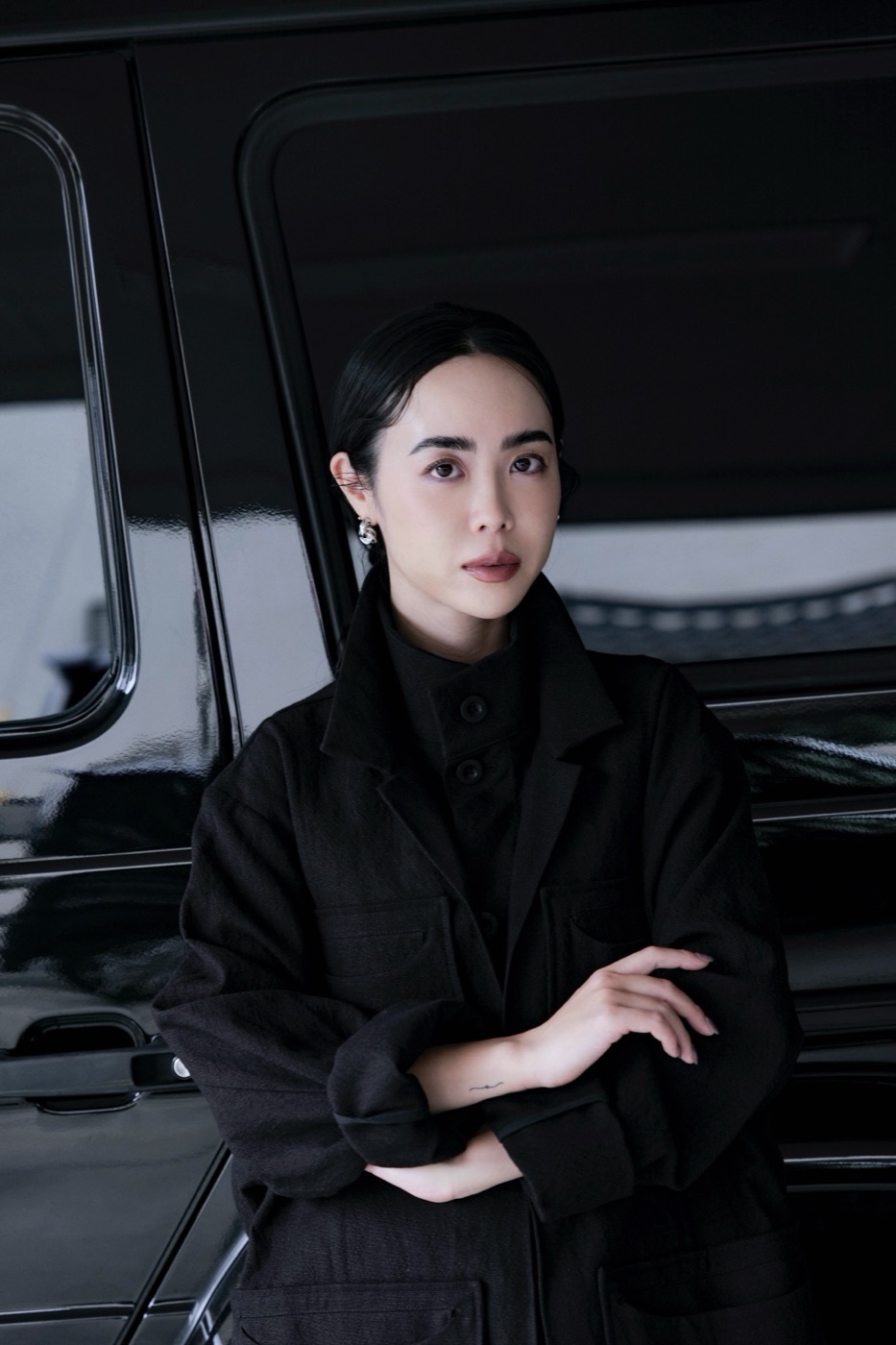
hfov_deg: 19.5
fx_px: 2614
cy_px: 672
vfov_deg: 28.8
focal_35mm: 70
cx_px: 448
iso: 400
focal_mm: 70
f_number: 3.5
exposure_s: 1/125
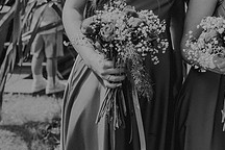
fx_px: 587
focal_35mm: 94
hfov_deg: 20.1
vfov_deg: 14.1
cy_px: -27
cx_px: 283
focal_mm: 35
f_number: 2.8
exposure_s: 1/800
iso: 100
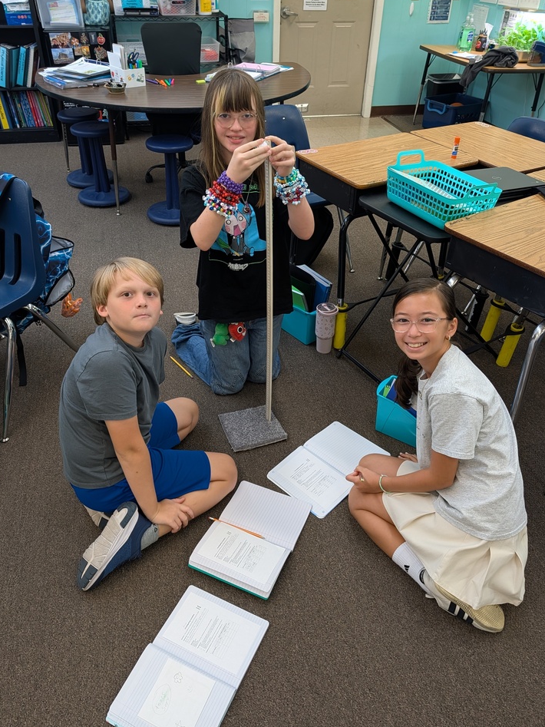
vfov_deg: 67.3
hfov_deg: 53.0
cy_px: 369
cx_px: 266
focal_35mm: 26
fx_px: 546
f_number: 1.68
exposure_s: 1/77
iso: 82
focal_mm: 6.9
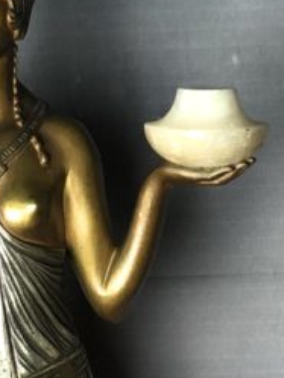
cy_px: 638
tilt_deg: -17.8
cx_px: 26
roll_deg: +1.2
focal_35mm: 214
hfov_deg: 6.9
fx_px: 2339
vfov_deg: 8.9
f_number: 2.4
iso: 100
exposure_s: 1/50
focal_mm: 6
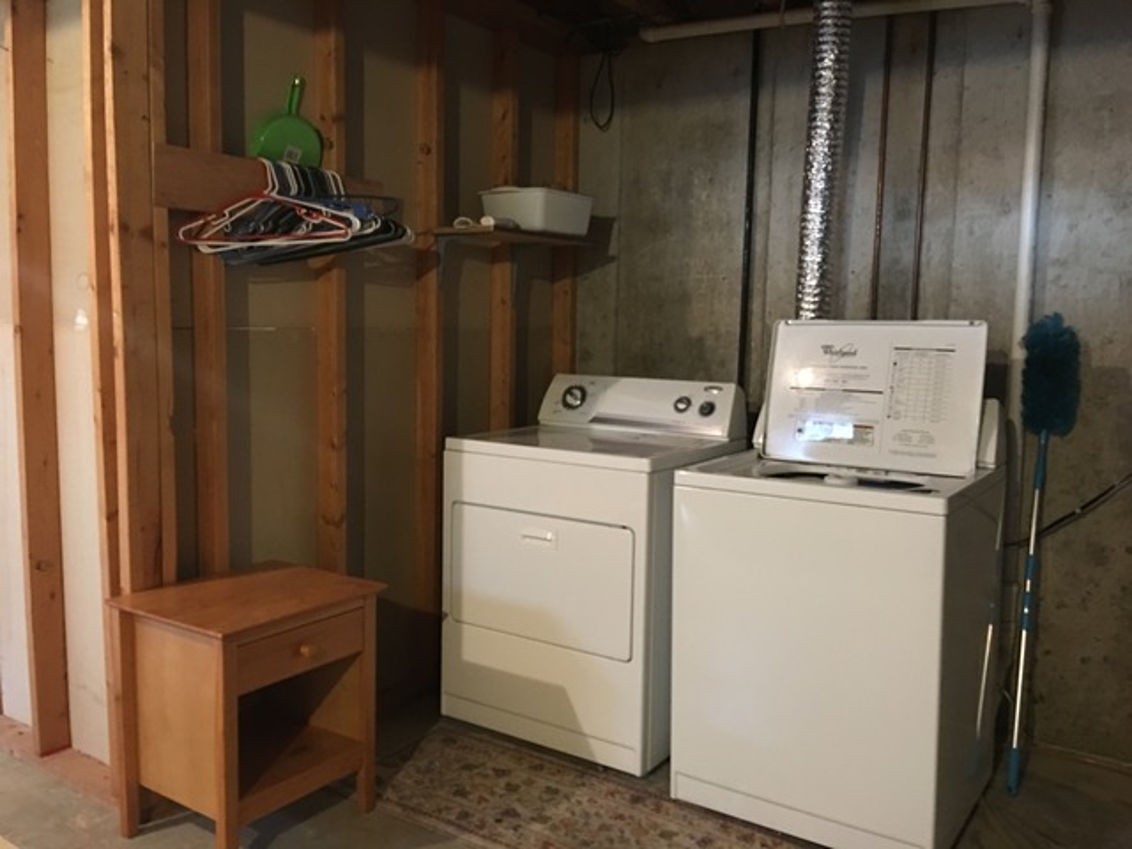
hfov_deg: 61.7
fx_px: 948
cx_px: 566
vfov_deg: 48.2
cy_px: 424
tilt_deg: -6.8
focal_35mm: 29
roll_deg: -2.1
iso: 100
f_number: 2.2
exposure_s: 1/4
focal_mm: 4.15
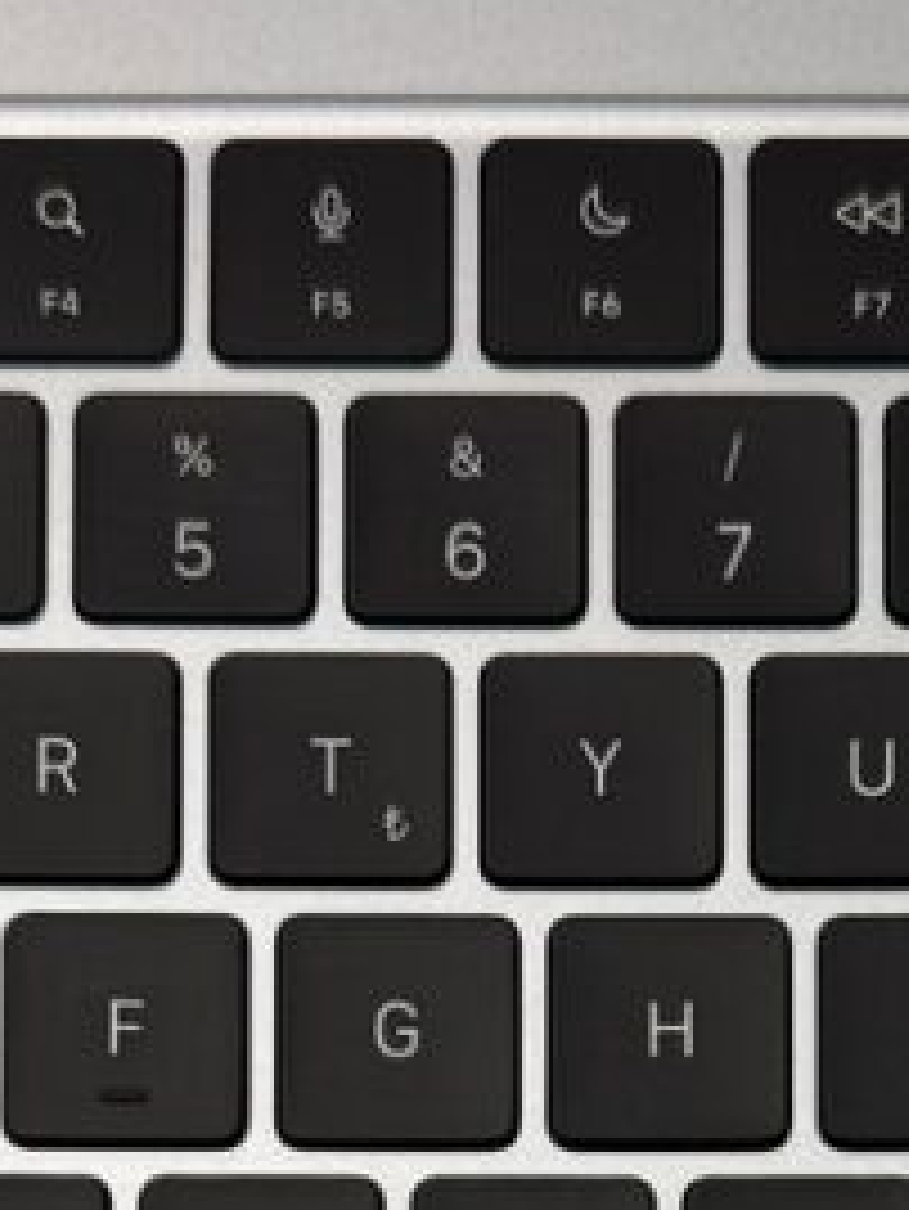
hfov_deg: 13.8
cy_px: 1678
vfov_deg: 17.0
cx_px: 657
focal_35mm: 107
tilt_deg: -68.8
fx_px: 3743
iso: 64
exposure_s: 1/100
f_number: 1.78
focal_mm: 6.76
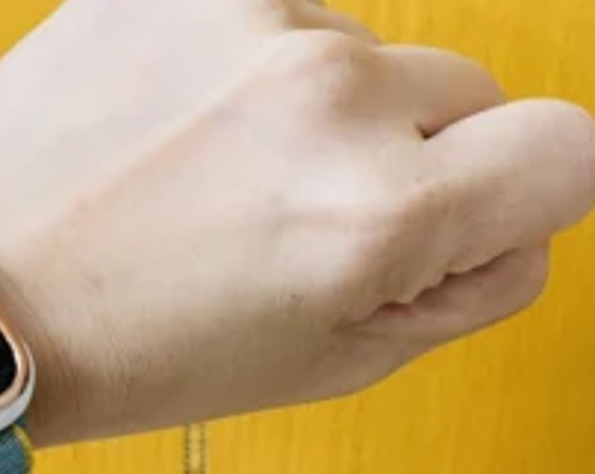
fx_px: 1635
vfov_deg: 16.5
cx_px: 200
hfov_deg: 20.6
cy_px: 218
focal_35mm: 93
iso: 320
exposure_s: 1/40
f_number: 1.78
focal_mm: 6.86
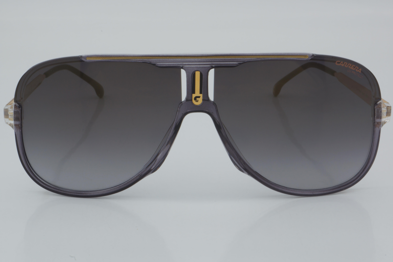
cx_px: 196
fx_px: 901
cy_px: 131
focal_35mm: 82
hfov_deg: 24.6
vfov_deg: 16.6
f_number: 32
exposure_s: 1/4
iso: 100
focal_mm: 55
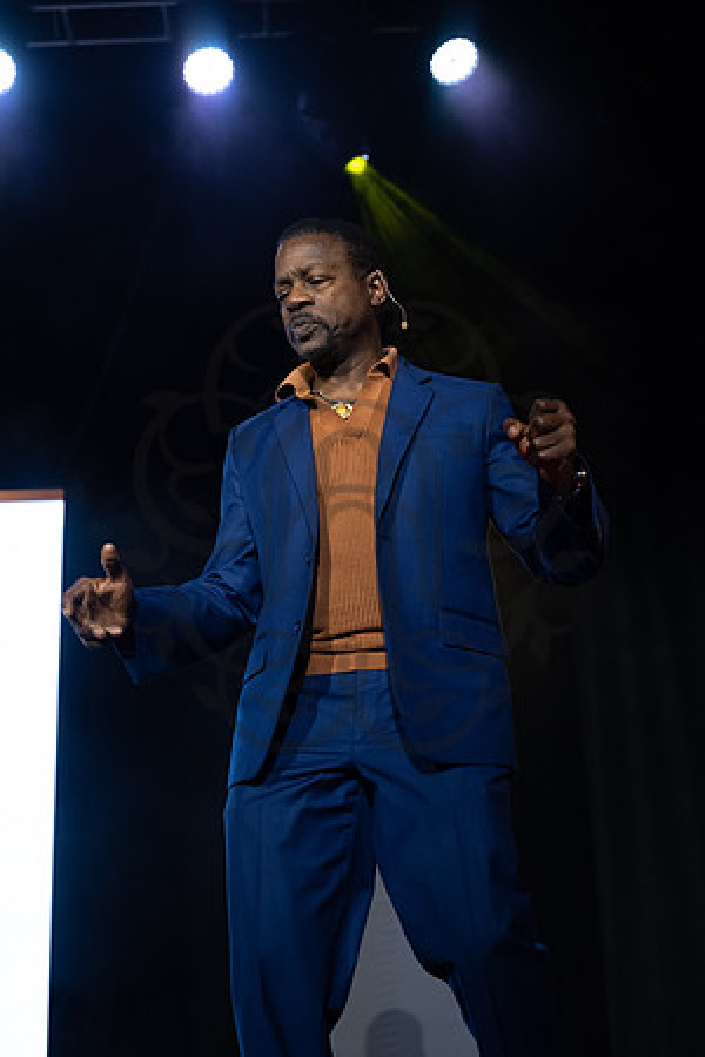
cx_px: 352
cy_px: 528
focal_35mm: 50
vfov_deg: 39.6
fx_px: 1469
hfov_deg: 27.0
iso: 1600
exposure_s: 1/125
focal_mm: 50
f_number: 4.5
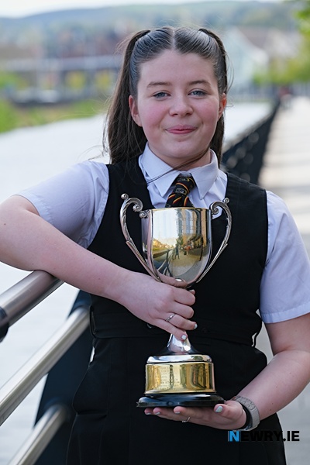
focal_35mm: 131
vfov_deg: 15.6
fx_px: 1692
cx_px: 155
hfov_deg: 10.5
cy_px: 232
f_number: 3.6
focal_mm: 87.1
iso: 200
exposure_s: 1/640
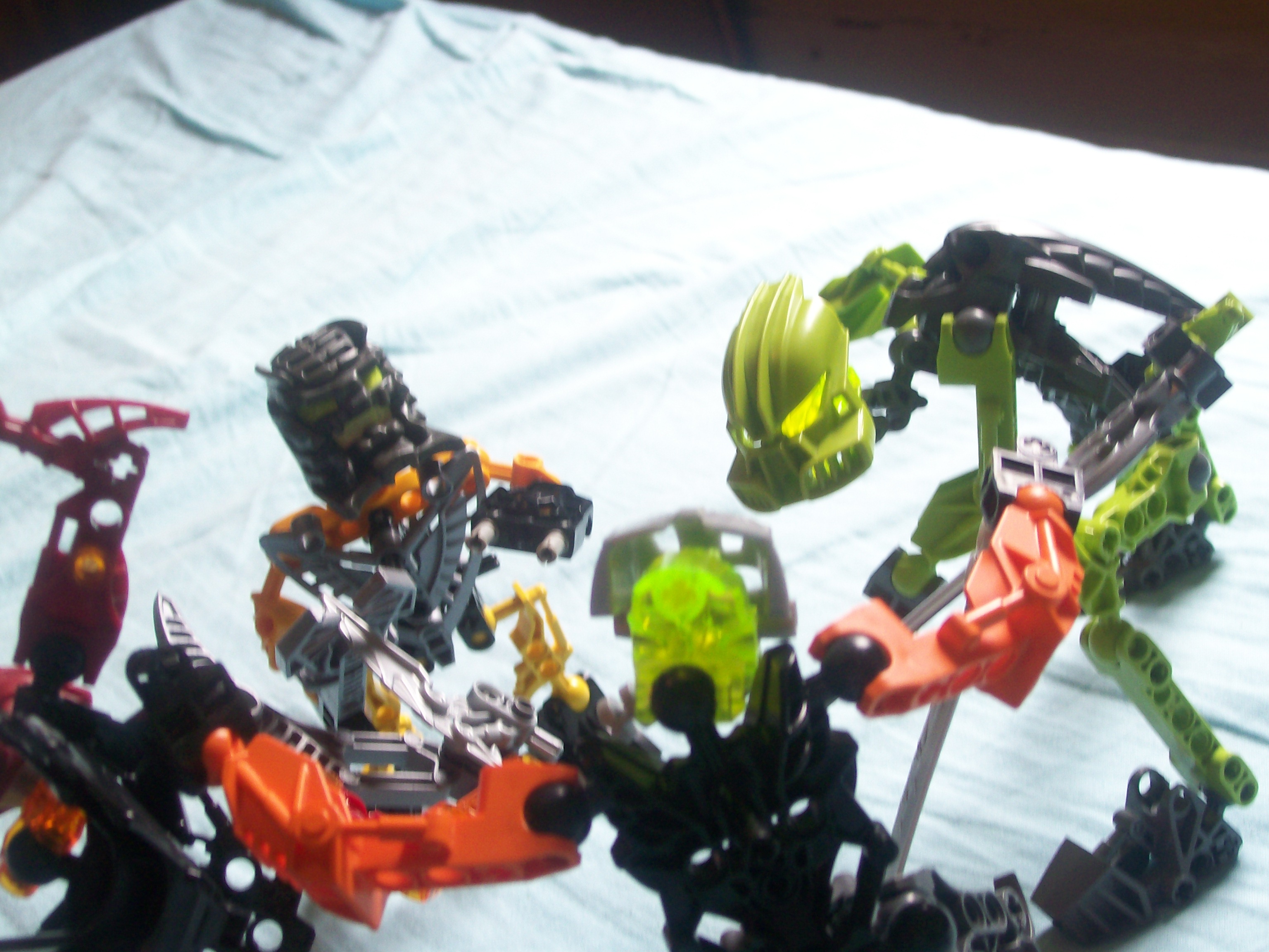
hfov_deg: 34.3
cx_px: 634
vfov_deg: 26.1
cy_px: 476
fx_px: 2053
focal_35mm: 56
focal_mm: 9.4
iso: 80
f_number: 3.4
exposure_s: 1/44.8
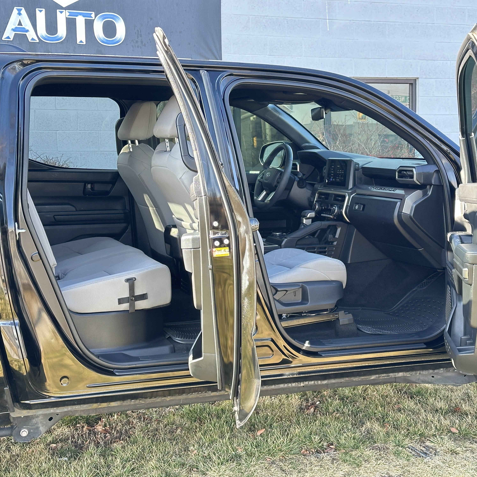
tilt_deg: -2.5
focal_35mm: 57
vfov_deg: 30.0
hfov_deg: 30.0
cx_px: 255
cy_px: 239
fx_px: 889
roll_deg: +1.4
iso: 80
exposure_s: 1/116
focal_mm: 6.86
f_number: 1.78
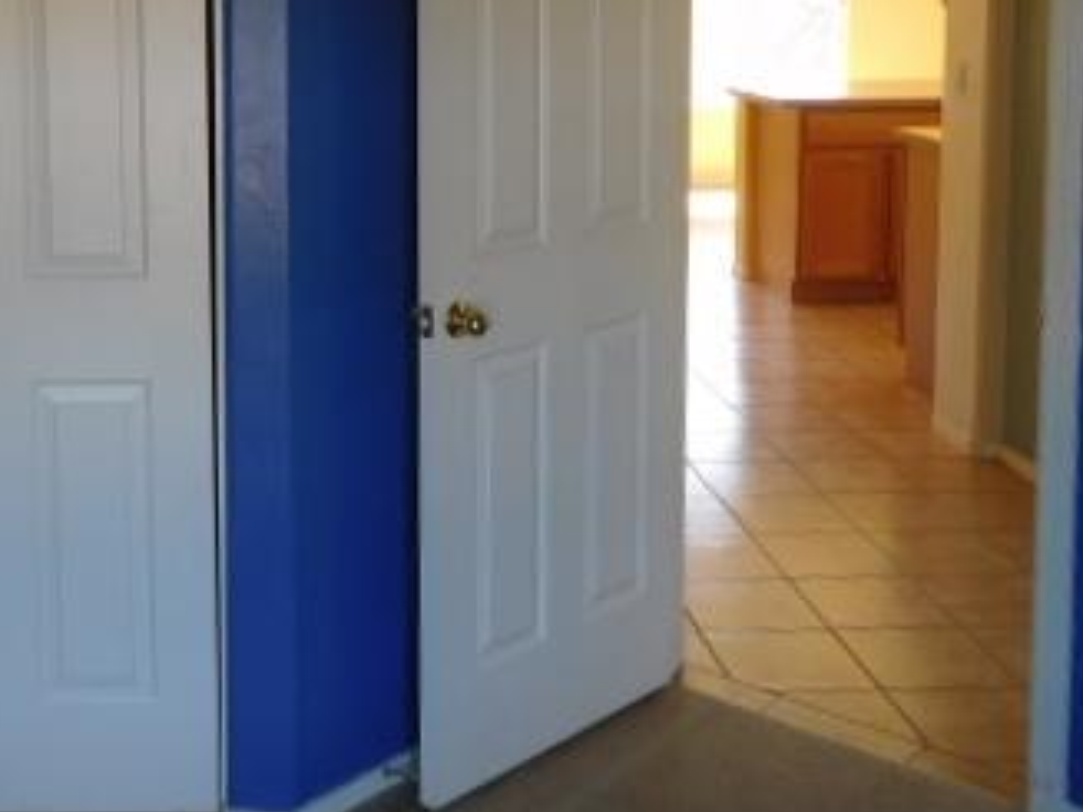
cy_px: 96
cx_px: 238
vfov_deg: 28.6
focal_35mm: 49
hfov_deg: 37.7
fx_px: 1532
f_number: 3.4
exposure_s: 1/60
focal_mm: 4.5
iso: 125
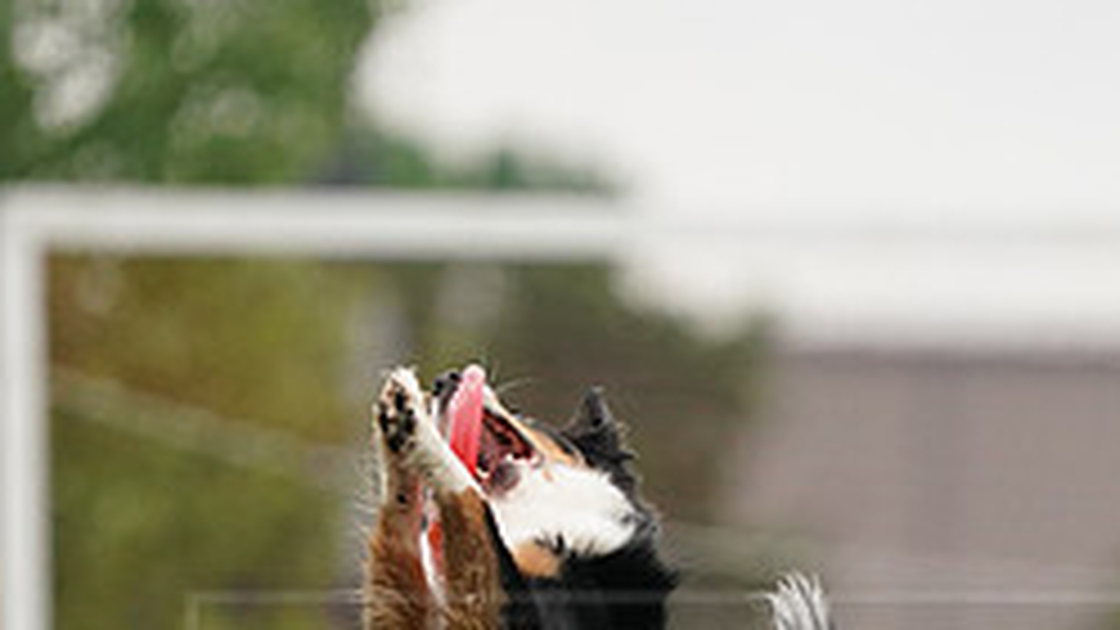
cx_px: 616
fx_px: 43414
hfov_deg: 1.5
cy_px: 817
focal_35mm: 1462
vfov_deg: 0.8
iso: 2500
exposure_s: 1/4000
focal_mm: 600
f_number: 6.3
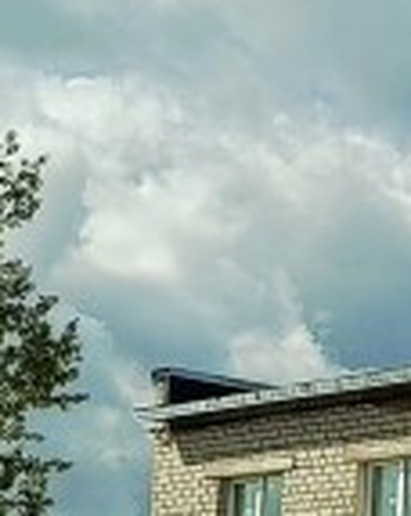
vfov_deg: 11.8
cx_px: 1312
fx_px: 2453
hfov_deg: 8.0
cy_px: 552
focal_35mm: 161
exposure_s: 1/737
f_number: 1.75
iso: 51
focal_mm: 5.25
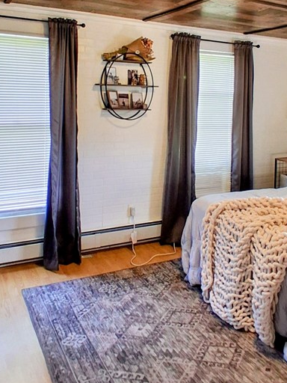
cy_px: 114
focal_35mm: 34
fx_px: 376
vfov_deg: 52.4
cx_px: 149
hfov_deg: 41.8
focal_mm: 1.4
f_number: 2.2
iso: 125
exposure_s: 1/40
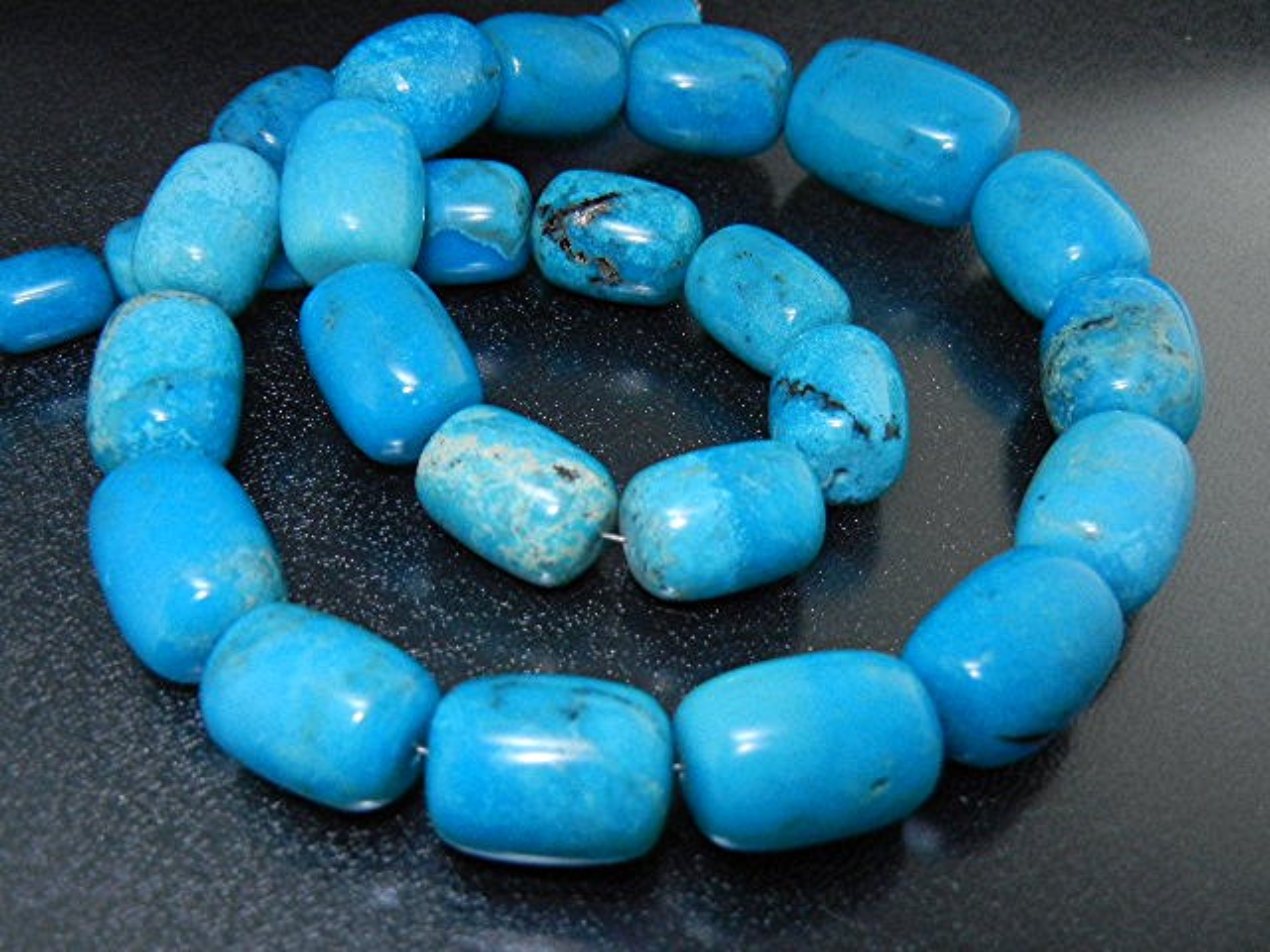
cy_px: 476
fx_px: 1247
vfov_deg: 41.8
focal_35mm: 34
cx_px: 635
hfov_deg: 54.0
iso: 722
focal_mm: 6.2
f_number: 7.2
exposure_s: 1/30
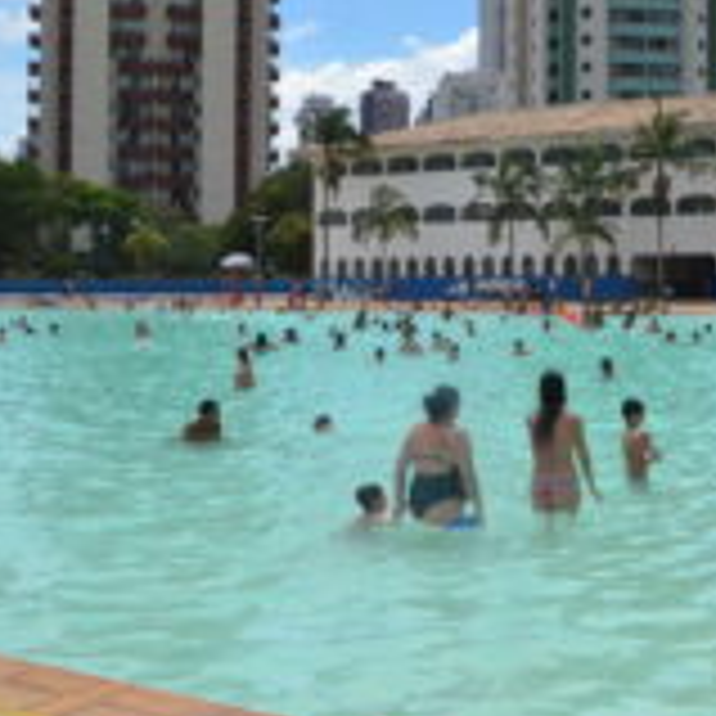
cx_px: 824
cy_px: 266
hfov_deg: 24.4
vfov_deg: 26.4
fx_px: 1521
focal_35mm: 65
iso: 2500
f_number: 20
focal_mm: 18
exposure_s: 1/1600
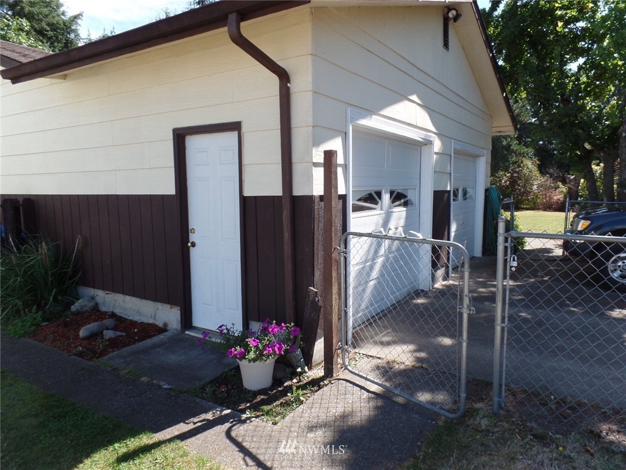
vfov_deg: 58.9
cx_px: 313
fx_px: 416
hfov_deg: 73.9
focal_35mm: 23
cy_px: 235
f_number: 3.2
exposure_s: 1/350
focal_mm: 4.1
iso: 80
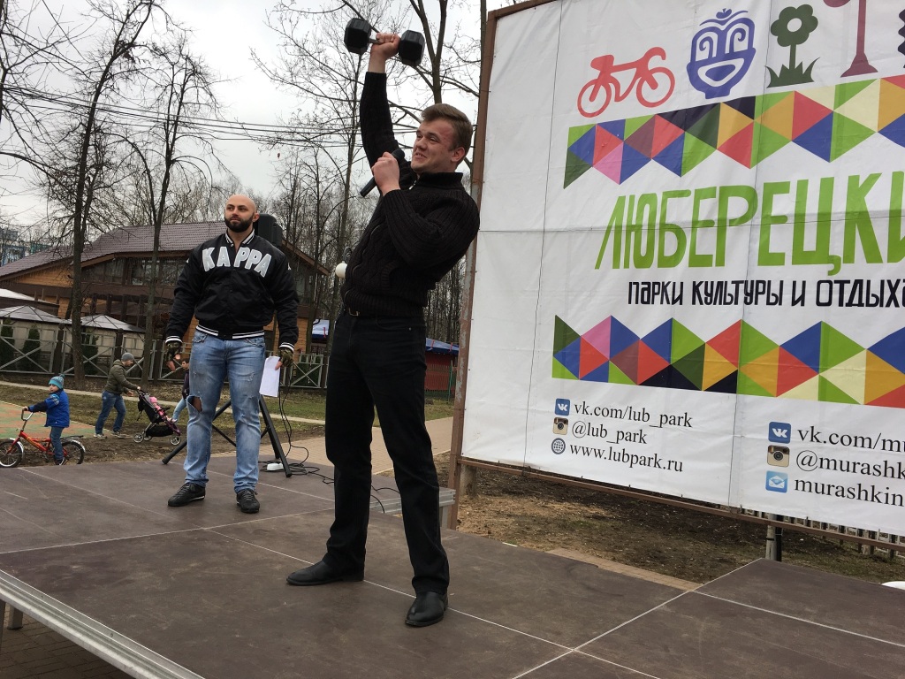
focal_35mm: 29
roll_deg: -6.0
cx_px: 452
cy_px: 340
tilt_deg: +2.7
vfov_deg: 48.2
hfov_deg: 61.7
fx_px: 758
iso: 25
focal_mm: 4.15
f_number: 2.2
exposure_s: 1/195
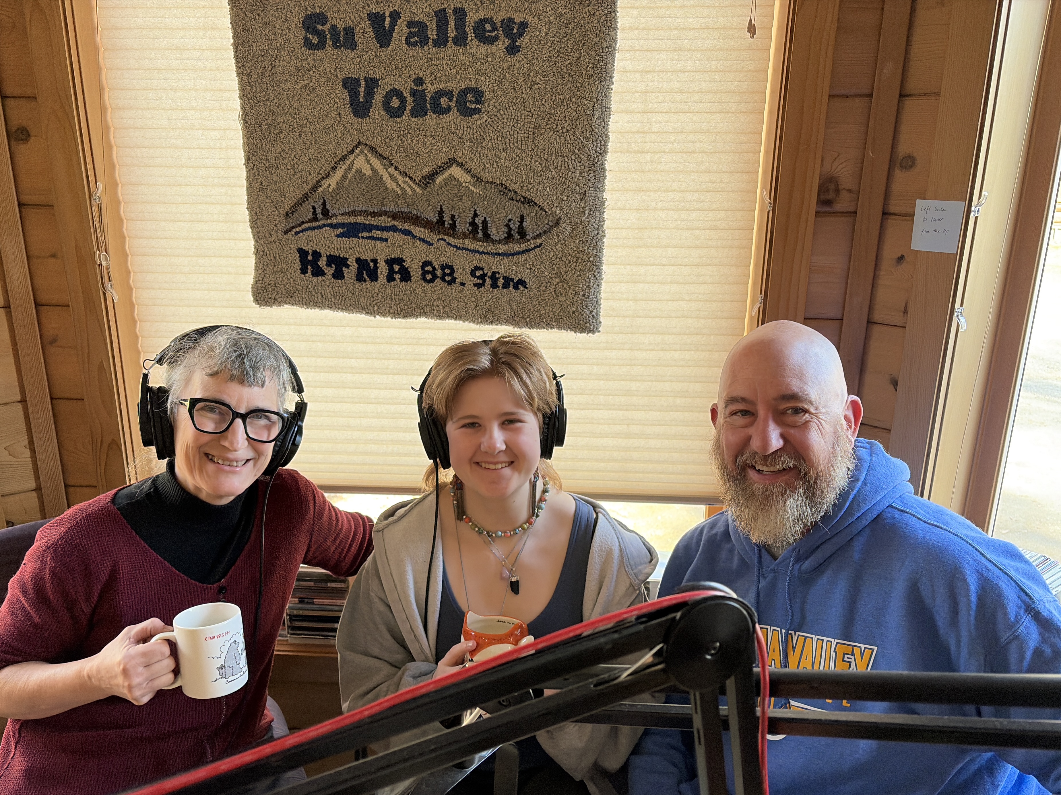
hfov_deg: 67.3
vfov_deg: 53.1
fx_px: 797
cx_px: 530
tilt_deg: -17.6
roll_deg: -0.3
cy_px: 398
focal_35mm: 26
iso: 200
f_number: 1.6
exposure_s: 1/179
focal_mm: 5.96
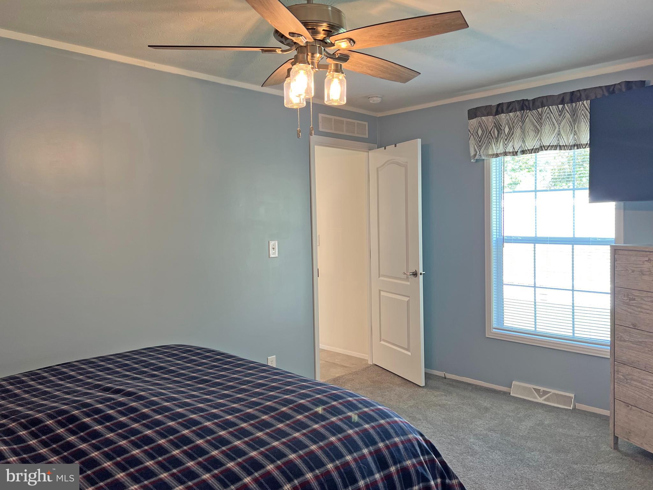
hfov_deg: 67.3
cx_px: 326
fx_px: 490
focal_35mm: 26
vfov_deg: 53.0
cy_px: 245
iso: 125
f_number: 1.5
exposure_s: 1/120
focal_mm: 5.7
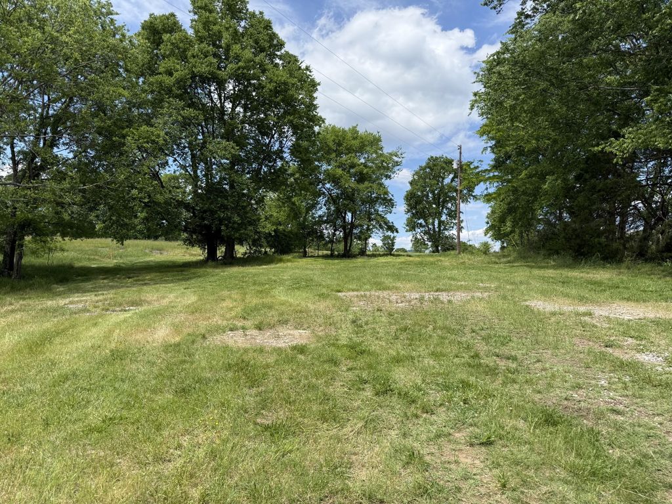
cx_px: 336
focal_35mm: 24
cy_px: 252
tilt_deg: +2.4
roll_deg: -2.0
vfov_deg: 56.8
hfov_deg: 71.6
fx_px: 466
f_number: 1.78
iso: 100
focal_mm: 6.76
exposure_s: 1/3584
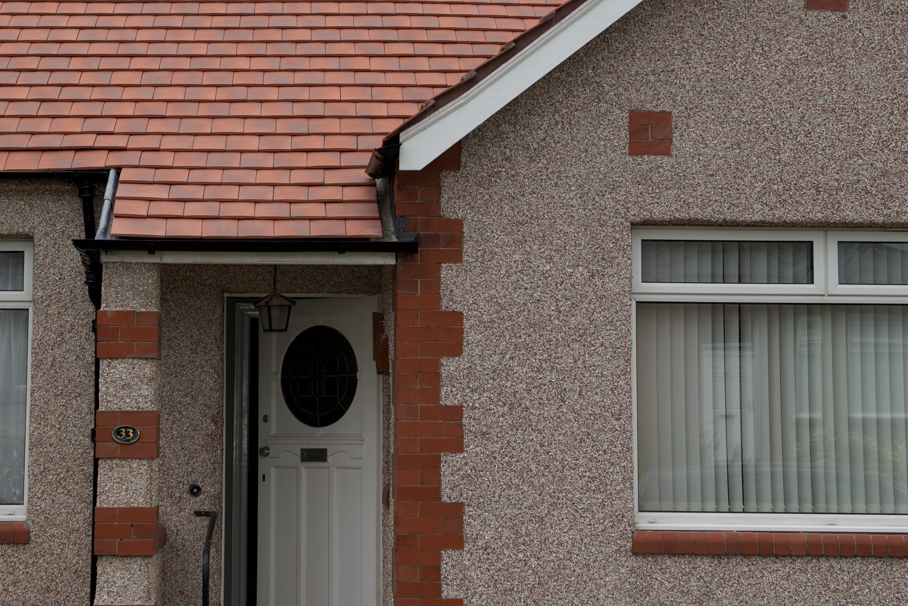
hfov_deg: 22.8
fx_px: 2245
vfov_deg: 15.3
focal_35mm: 89
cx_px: 354
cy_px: 198
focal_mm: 48
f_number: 7.1
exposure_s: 1/200
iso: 100
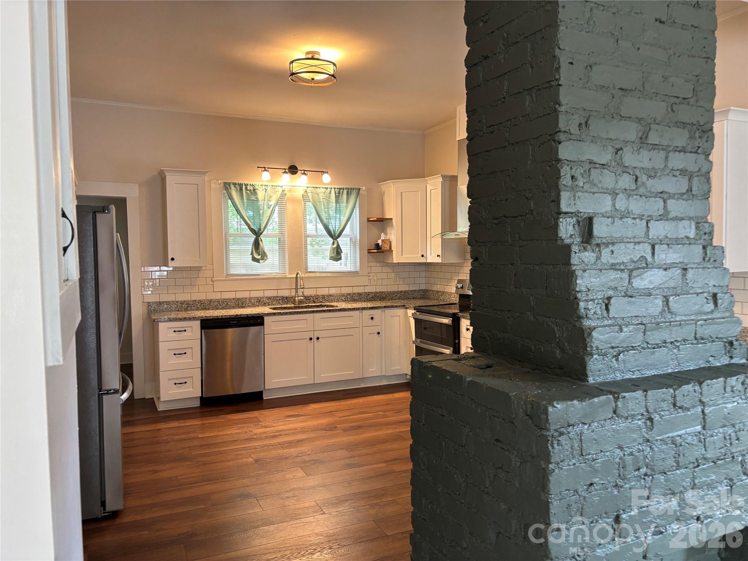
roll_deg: +0.3
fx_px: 562
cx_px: 374
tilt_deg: -2.6
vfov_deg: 53.1
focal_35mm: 26
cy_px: 280
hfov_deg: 67.3
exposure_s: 1/60
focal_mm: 5.96
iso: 200
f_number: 1.6
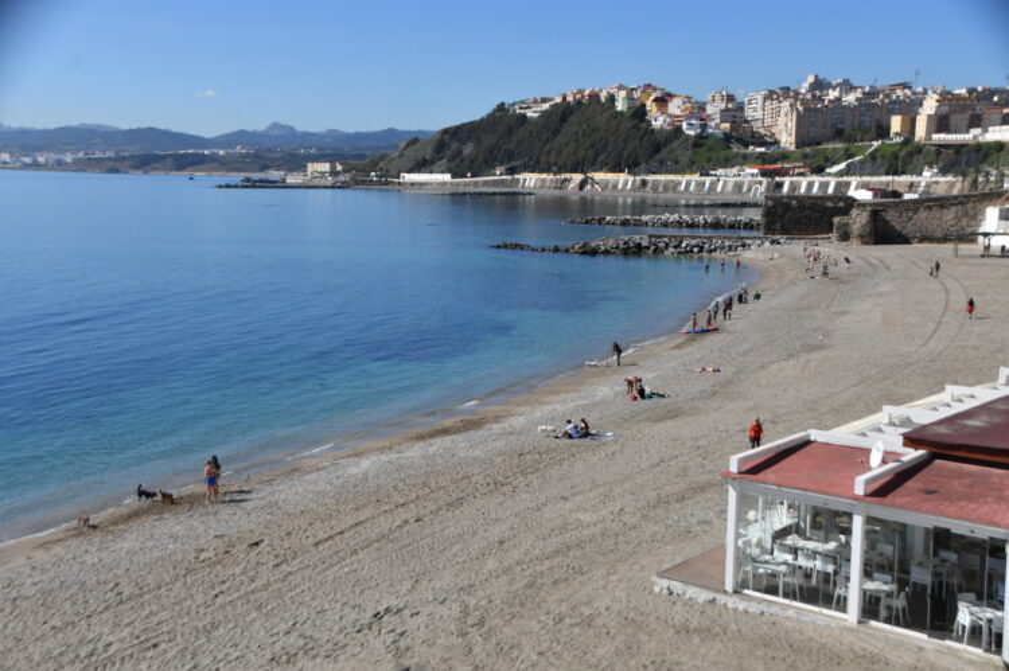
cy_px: 336
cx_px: 504
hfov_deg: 41.1
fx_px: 1344
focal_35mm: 48
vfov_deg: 28.0
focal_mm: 32
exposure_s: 1/3200
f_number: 7.1
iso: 400
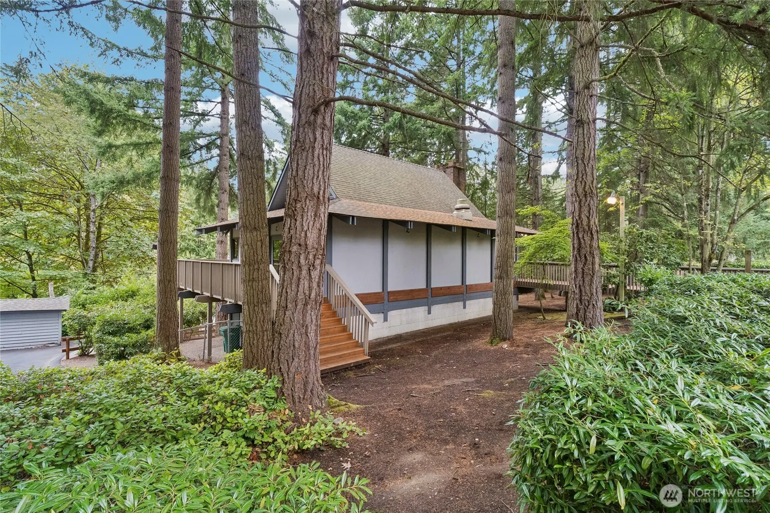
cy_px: 256
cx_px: 385
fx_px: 385
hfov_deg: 90.0
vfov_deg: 67.4
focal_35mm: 18
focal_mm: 12
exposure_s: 1/30
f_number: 9
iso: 1250
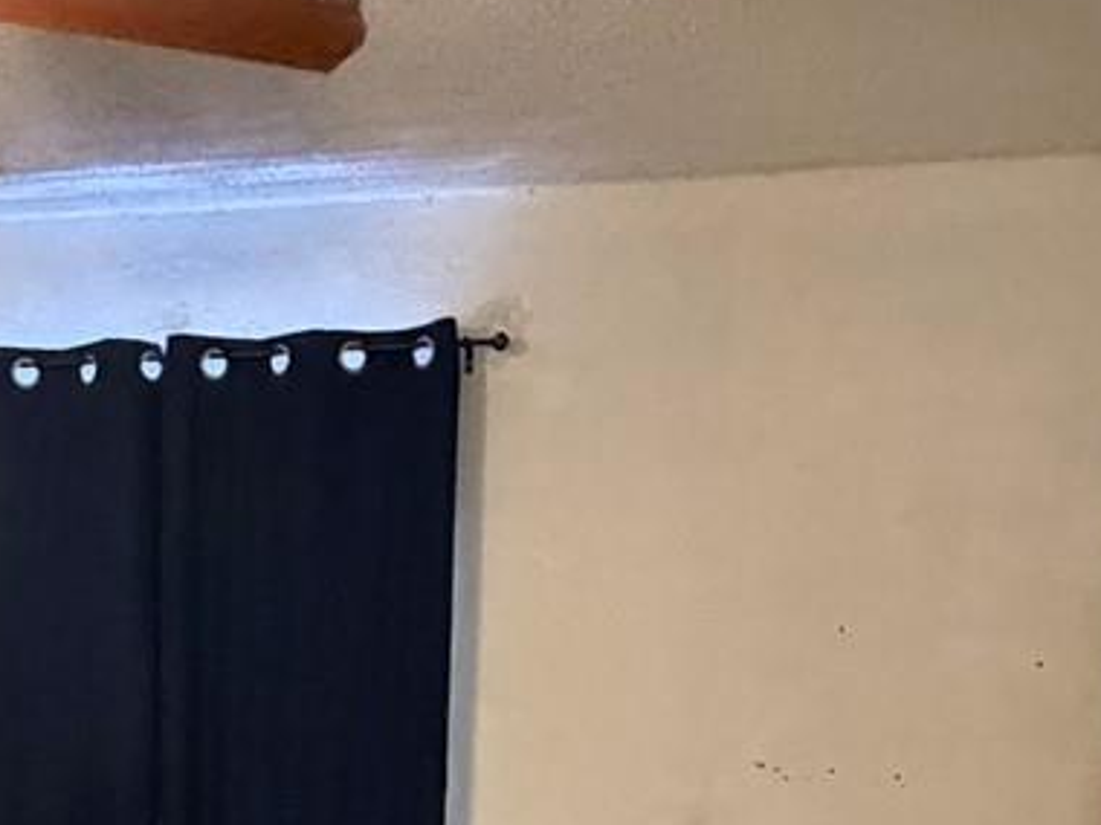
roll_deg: -1.9
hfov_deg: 31.8
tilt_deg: -6.6
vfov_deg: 22.8
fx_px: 1877
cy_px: 996
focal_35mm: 59
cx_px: 209
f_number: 2.2
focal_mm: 2.22
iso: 1000
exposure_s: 1/60
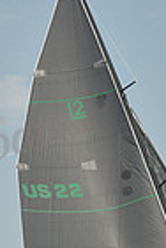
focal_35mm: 372
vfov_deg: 5.5
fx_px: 2560
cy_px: 220
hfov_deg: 3.7
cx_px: 190
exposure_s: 1/640
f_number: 5
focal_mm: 90
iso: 250
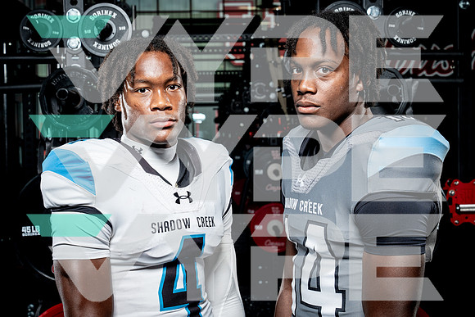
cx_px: 238
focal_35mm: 62
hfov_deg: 32.4
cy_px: 158
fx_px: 818
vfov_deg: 21.9
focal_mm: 62
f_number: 9
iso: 640
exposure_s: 1/250
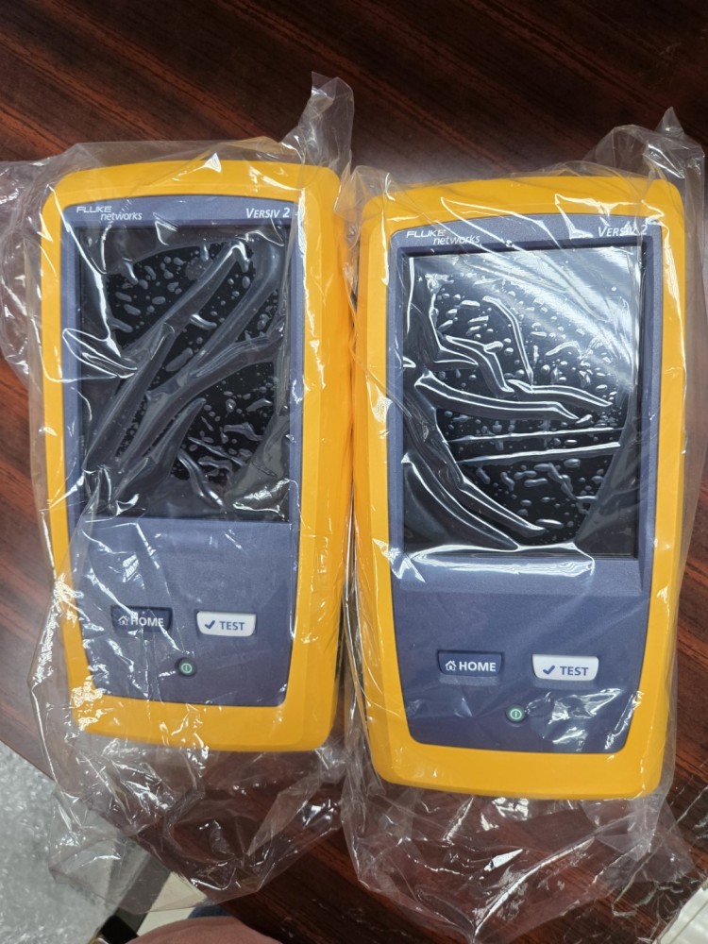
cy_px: 472
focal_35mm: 23
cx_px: 354
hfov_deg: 58.9
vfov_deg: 73.9
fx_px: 627
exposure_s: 1/100
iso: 160
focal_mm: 5.4
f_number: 1.8
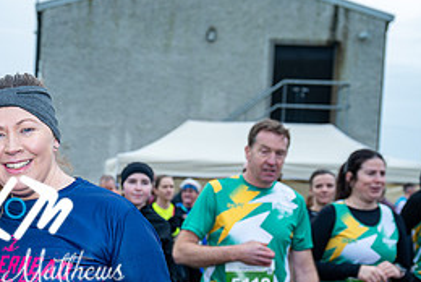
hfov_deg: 24.9
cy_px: 244
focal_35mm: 78
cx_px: 15
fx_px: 913
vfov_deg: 17.3
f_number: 4
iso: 100
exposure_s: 1/200
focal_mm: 35
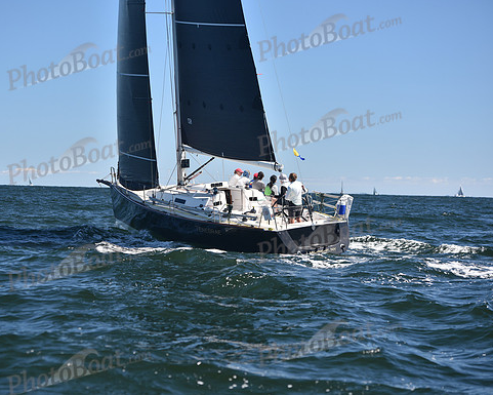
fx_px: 1620
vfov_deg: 13.9
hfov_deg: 17.3
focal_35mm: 111
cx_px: 205
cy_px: 198
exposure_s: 1/800
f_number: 4
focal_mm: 98
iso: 200
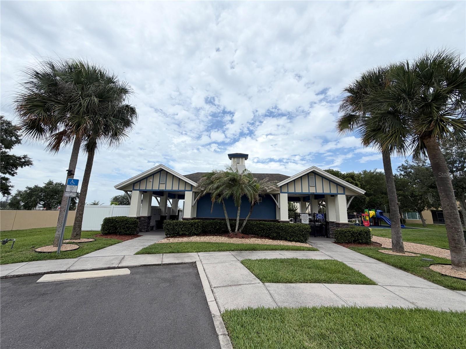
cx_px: 233
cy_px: 174
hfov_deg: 102.1
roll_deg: -1.0
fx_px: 188
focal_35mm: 14
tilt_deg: +11.8
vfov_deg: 85.7
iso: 20
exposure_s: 1/1259
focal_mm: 2.22
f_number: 2.2
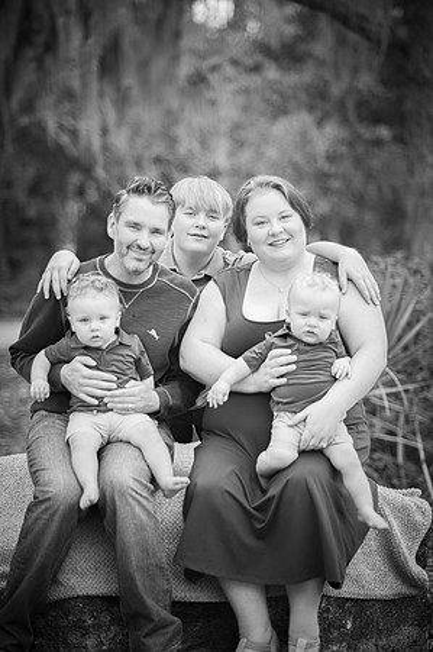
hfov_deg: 16.0
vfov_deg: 23.9
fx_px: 1537
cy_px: 326
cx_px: 216
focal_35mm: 85
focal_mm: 85
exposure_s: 1/250
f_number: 2
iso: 160
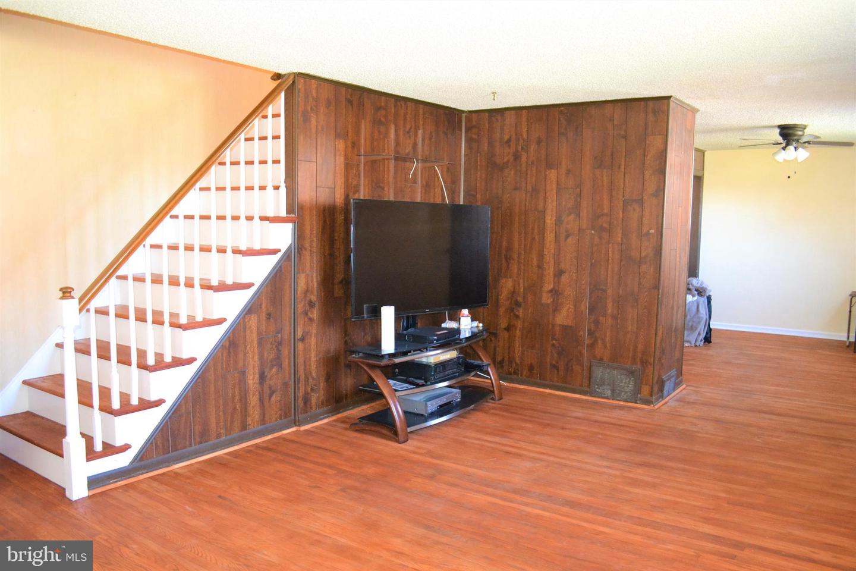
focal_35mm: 27
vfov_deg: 47.9
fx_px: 642
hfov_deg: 67.4
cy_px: 286
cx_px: 428
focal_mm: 18
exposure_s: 1/60
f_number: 3.5
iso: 2500
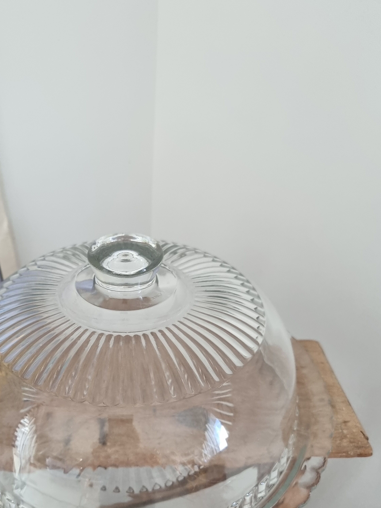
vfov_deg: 55.8
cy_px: 334
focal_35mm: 32
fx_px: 470
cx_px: 136
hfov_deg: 43.7
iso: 320
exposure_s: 1/120
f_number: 1.8
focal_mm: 6.7
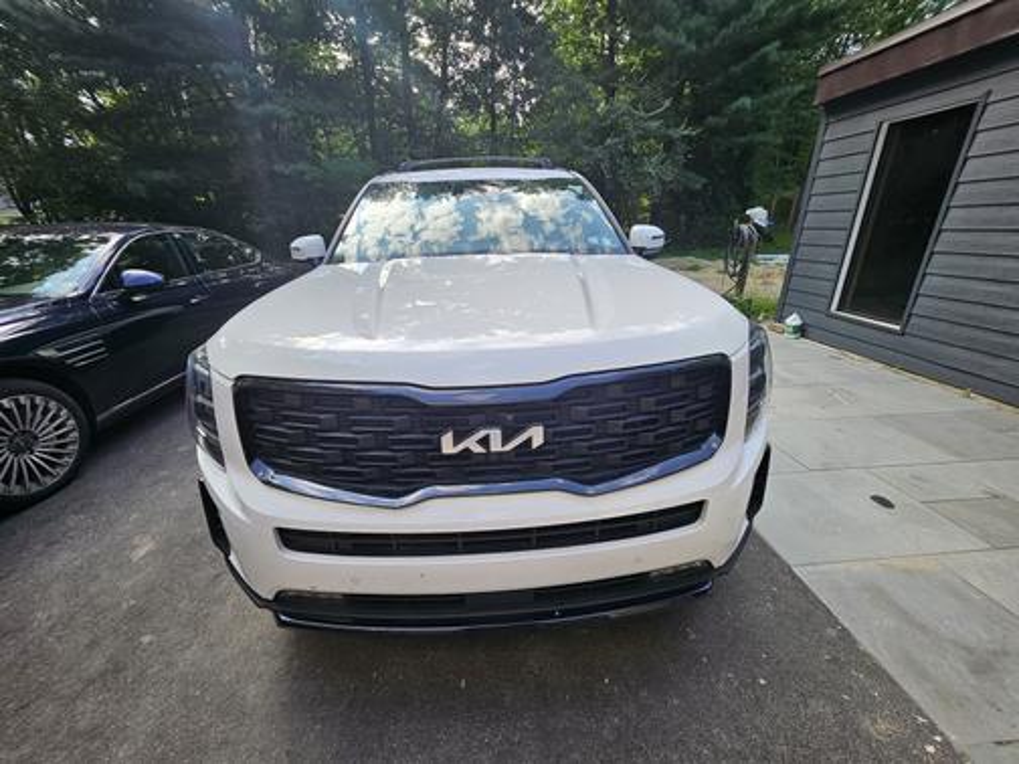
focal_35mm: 13
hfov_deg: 106.2
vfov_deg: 89.9
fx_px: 383
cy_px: 382
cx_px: 510
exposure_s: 1/189
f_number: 2.2
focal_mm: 1.74
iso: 32
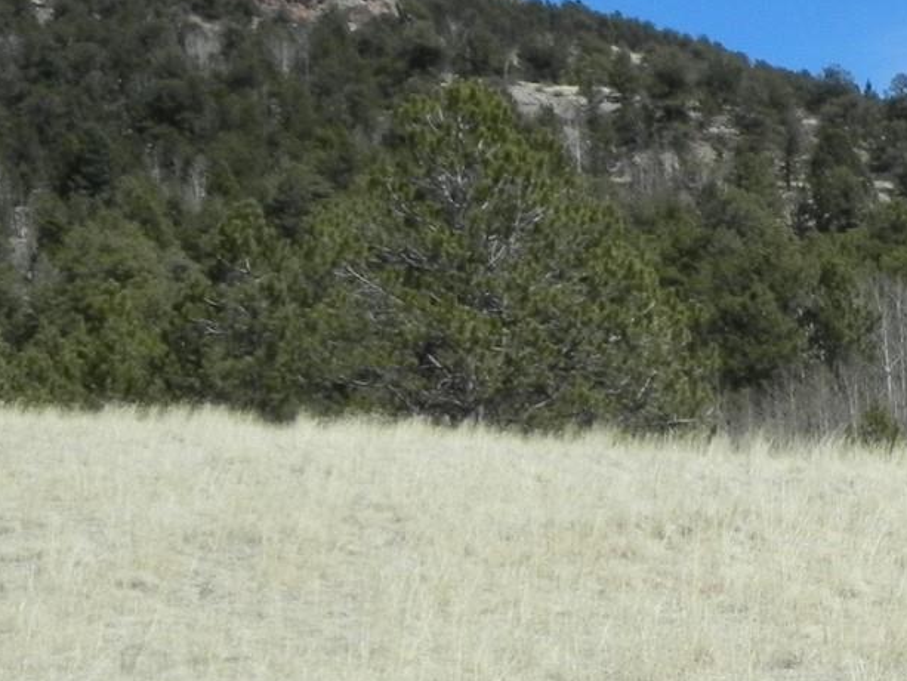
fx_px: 3145
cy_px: 709
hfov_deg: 16.2
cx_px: 796
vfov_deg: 12.2
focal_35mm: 120
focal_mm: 8.2
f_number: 8
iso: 160
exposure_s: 1/428
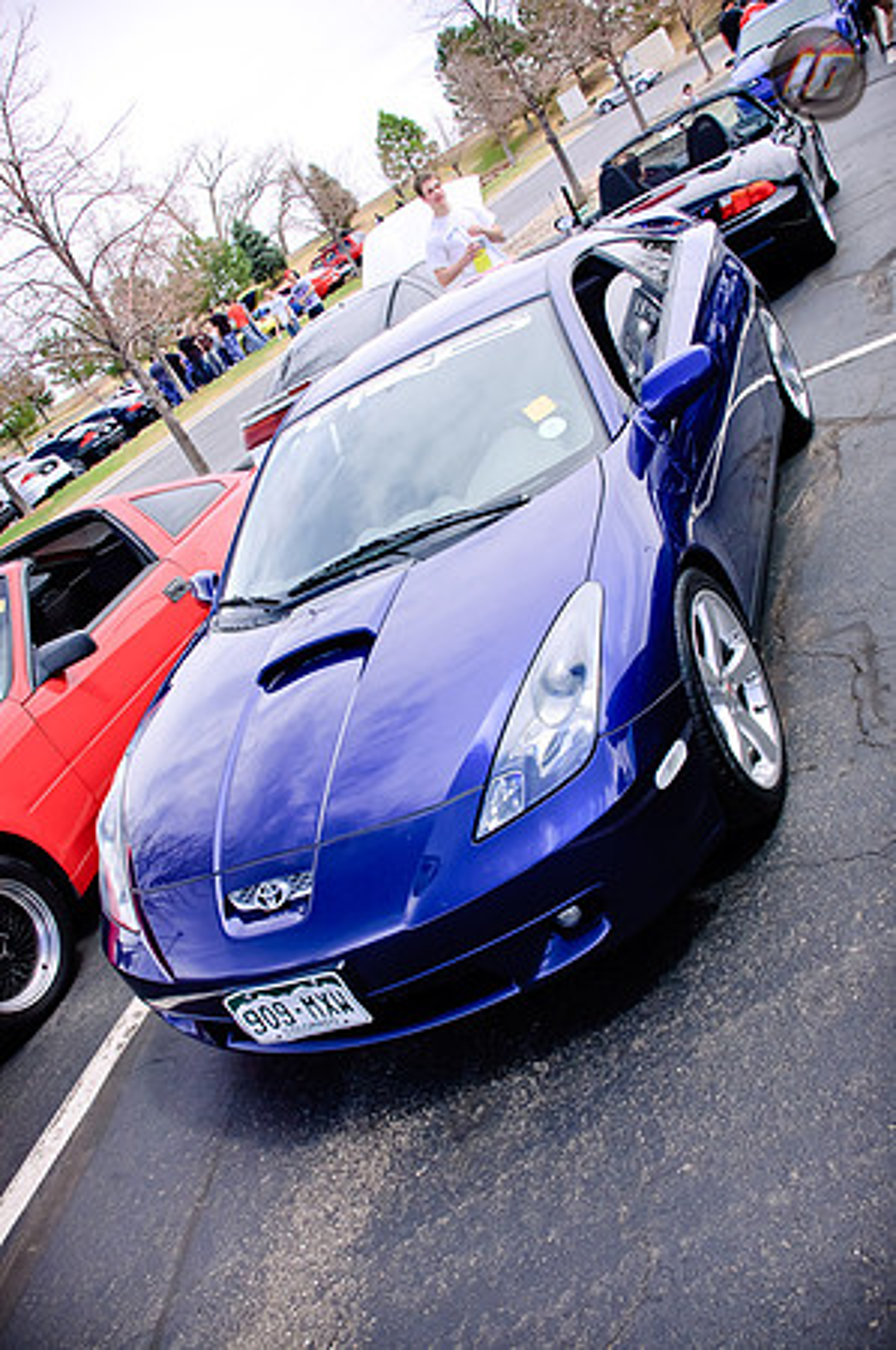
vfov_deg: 62.0
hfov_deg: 43.5
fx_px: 1123
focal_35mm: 30
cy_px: 675
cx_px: 448
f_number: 6.3
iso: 200
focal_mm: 20
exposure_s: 1/160
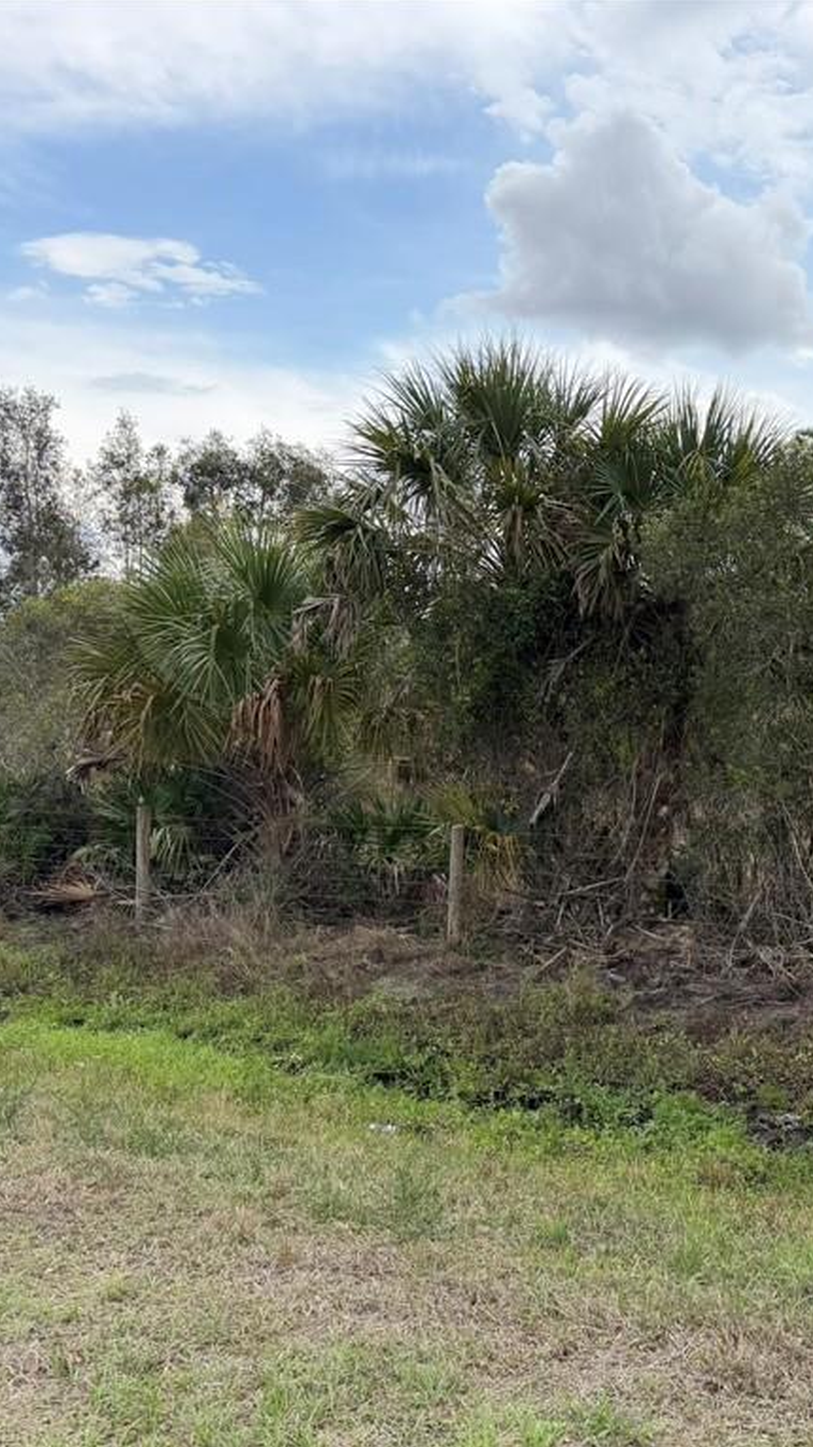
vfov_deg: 56.6
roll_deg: -0.3
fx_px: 1342
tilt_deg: -1.4
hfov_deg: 32.2
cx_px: 717
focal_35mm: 35
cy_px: 723
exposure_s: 1/4405
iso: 100
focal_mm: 6.76
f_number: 1.78
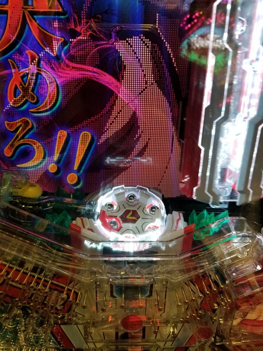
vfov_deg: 67.3
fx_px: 263
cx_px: 132
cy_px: 176
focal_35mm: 26
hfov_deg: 53.1
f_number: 1.7
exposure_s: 1/120
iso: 80
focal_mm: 4.25
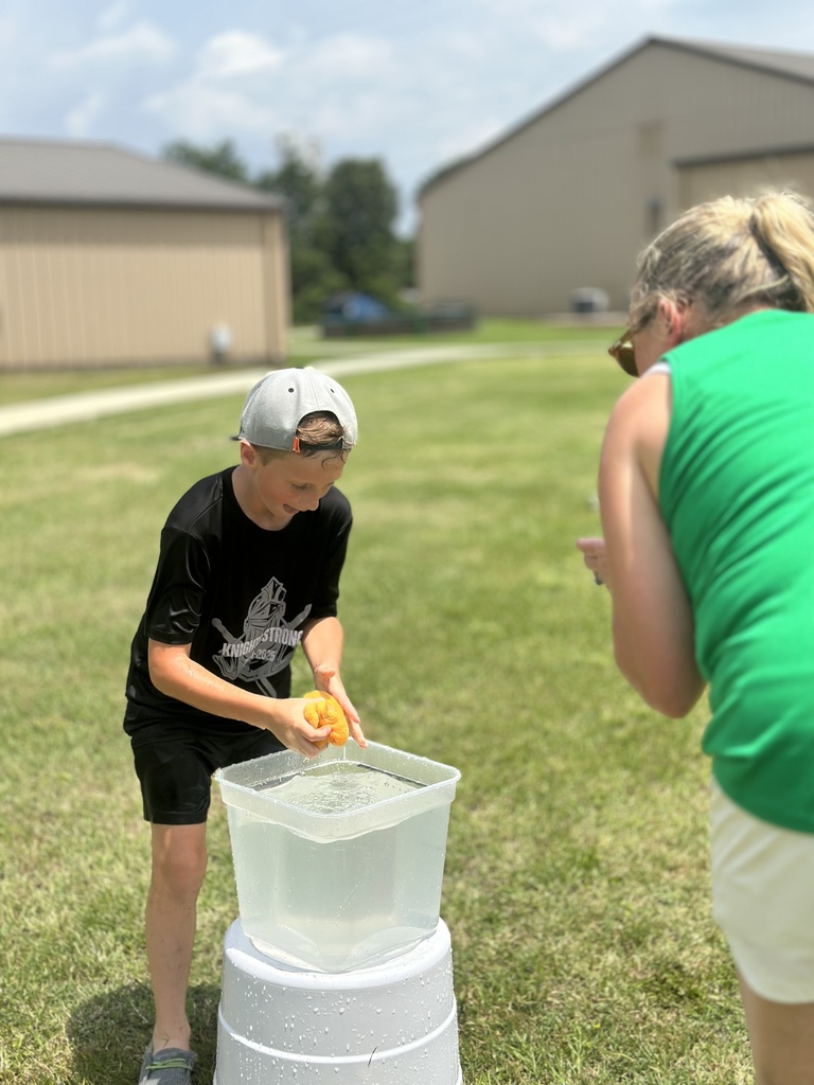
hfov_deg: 30.3
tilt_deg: -7.8
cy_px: 542
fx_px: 1505
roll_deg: +2.1
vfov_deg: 39.7
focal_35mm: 48
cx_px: 407
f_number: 1.78
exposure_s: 1/6211
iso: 80
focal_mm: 6.86
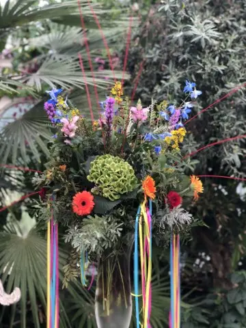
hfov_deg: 28.0
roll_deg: +0.2
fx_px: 493
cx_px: 123
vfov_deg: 36.8
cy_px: 164
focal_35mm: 52
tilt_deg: +3.3
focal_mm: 6
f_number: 2.4
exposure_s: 1/75
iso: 16
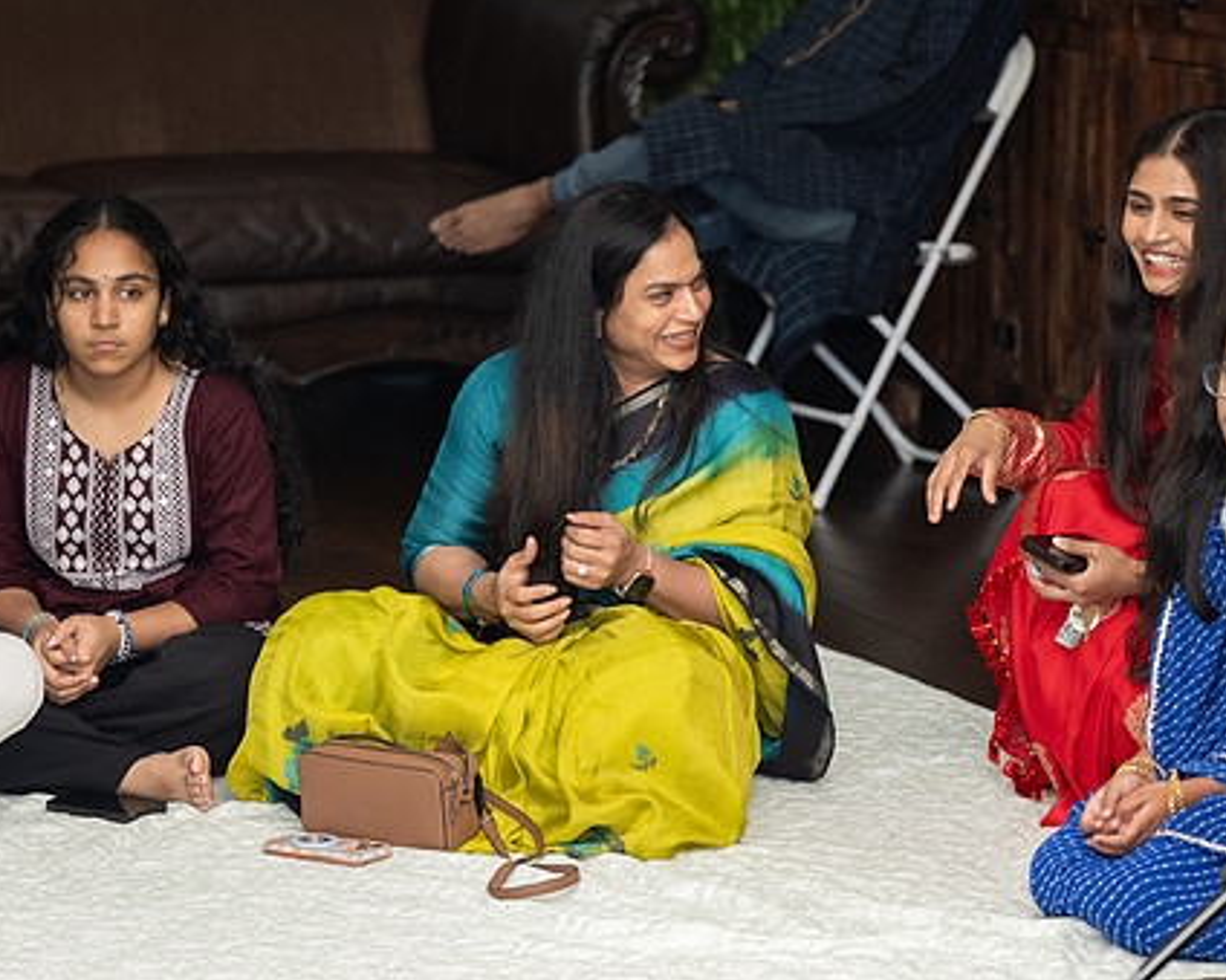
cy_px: 623
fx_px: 5006
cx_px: 601
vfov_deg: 11.2
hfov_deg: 14.0
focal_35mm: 138
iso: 500
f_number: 2.8
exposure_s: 1/200
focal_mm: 95
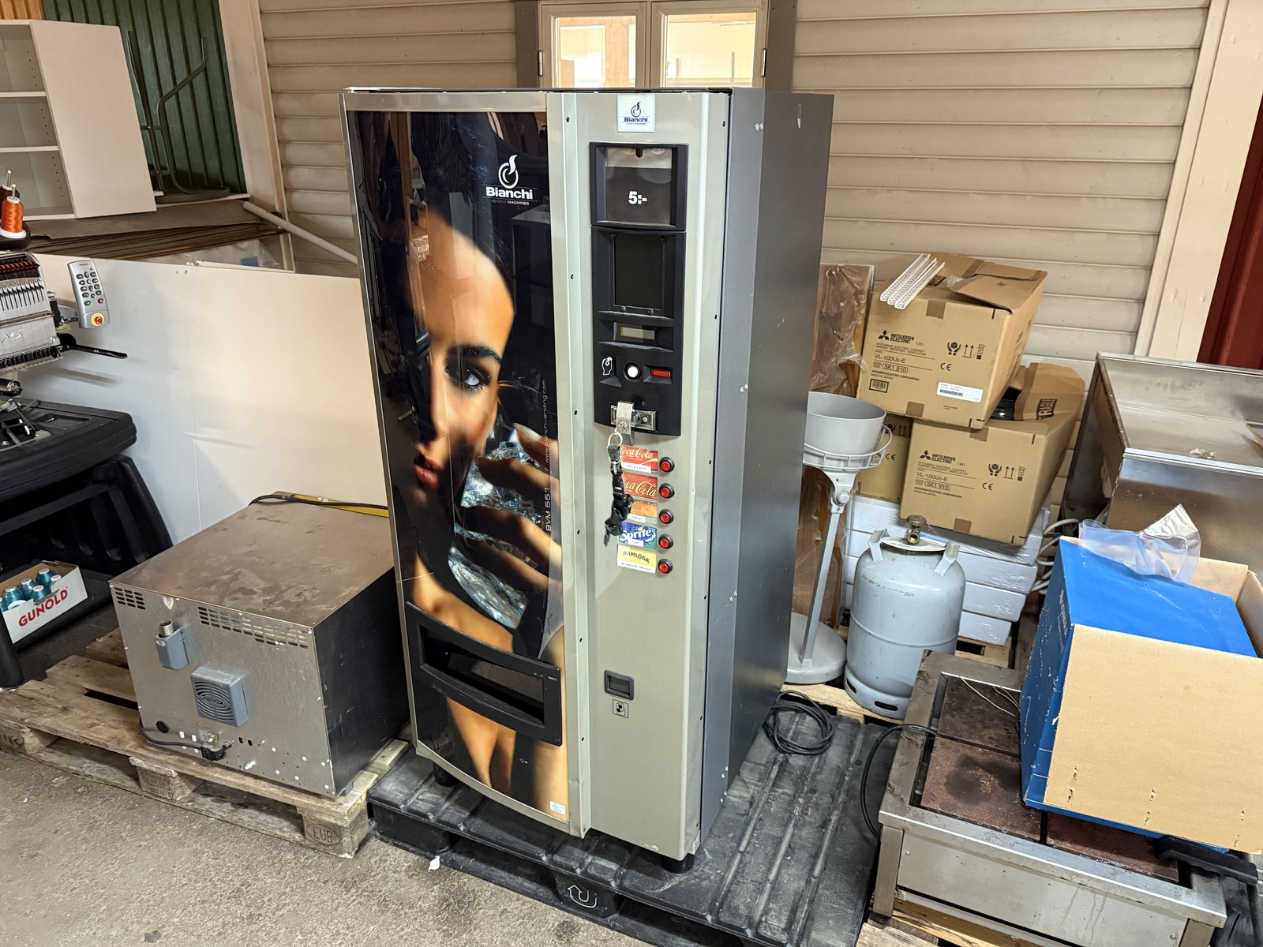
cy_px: 474
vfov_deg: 56.8
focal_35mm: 24
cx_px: 632
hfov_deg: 71.6
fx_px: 876
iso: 800
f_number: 1.78
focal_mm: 6.76
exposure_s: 1/50
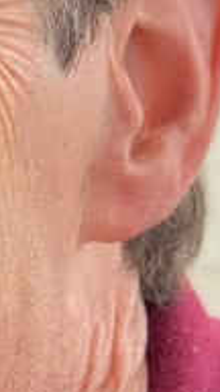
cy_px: 393
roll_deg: -0.8
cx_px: -230
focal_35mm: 403
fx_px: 4179
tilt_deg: -2.5
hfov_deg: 3.0
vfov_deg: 5.3
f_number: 2.4
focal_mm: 6
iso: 32
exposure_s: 1/122
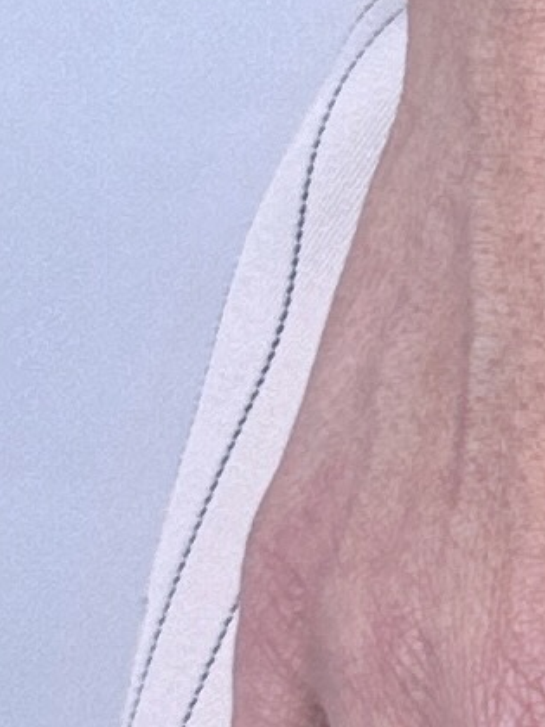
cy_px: -58
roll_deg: -2.0
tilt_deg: -3.0
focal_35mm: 182
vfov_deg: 10.7
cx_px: 1704
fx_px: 3821
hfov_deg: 7.2
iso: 80
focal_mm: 6.86
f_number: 1.78
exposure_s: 1/341
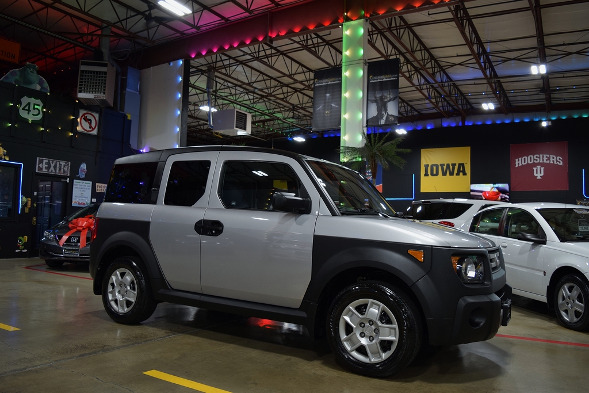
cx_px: 294
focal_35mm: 27
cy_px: 196
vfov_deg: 47.9
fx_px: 442
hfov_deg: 67.4
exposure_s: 1/60
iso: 500
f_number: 4
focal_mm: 18
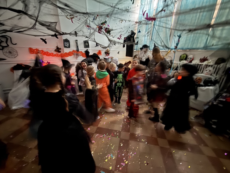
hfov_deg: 102.1
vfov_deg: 85.7
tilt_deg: -19.8
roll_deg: -1.7
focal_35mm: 14
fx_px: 93
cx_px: 115
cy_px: 86
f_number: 2.2
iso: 1000
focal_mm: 2.22
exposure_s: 1/8
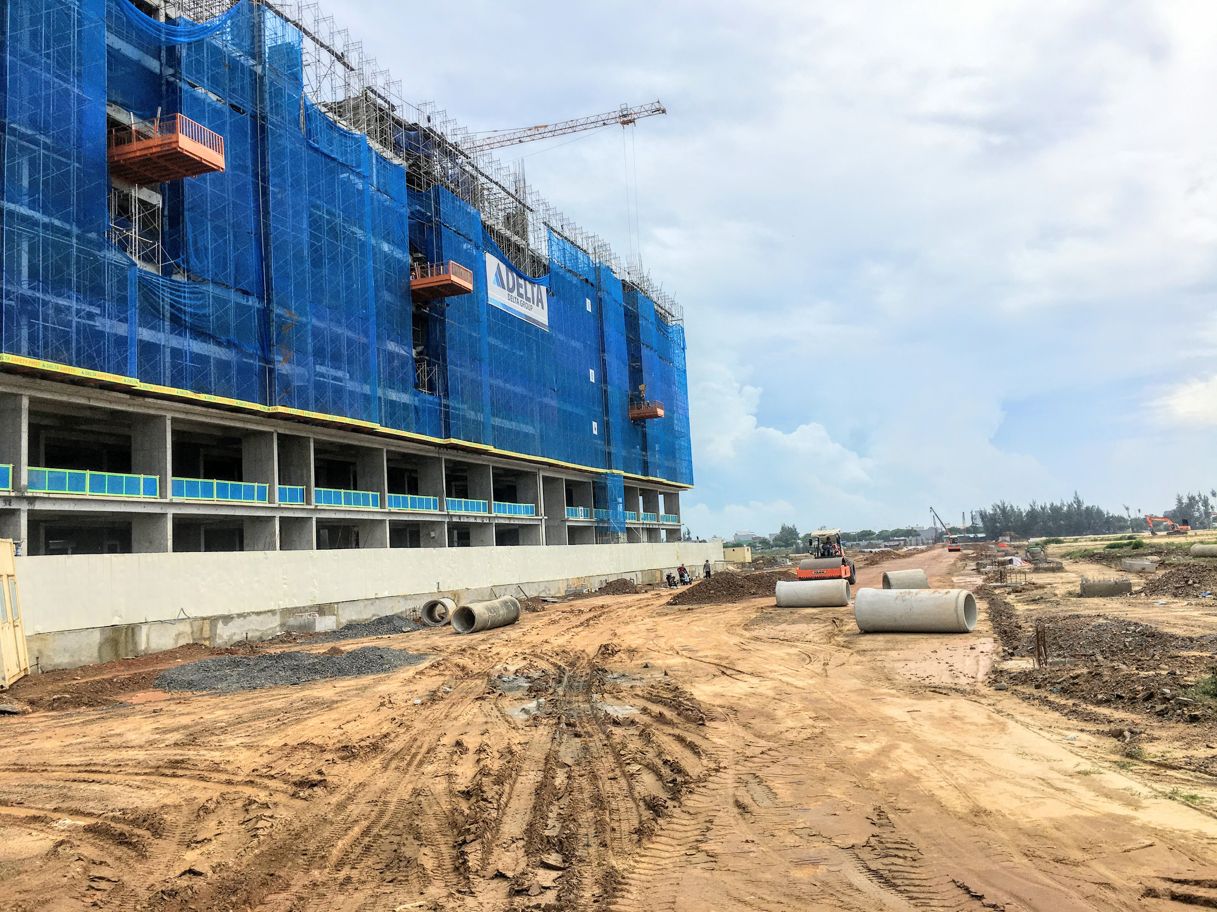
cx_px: 608
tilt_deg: +6.7
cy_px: 456
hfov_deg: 61.7
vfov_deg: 48.2
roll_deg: +2.9
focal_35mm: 29
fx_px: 1020
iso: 25
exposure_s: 1/2262
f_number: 2.2
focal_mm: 4.15
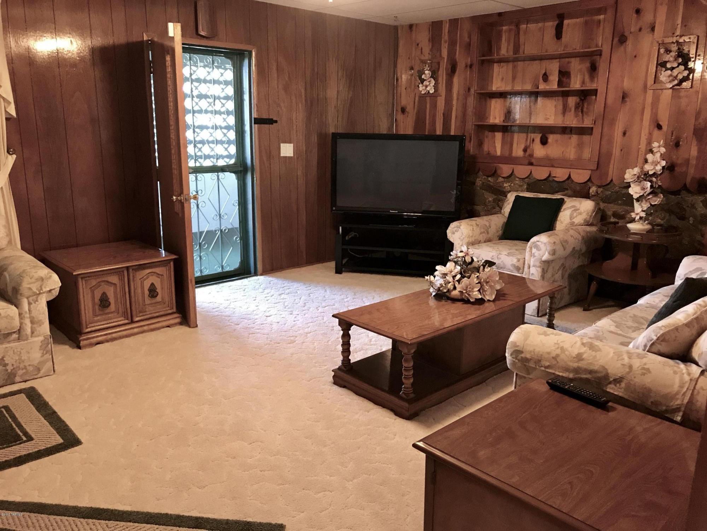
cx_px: 354
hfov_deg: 63.4
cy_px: 266
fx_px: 572
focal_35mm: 28
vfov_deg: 49.7
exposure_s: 1/15
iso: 80
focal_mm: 3.99
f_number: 1.8
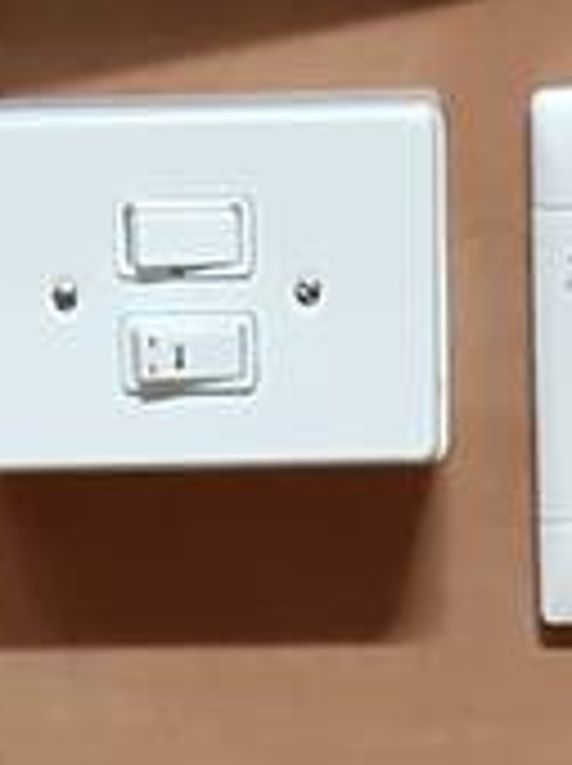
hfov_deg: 9.4
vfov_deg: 10.2
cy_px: 2074
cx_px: 329
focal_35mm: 157
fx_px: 3468
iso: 200
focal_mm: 4.2
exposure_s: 1/11
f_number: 1.7
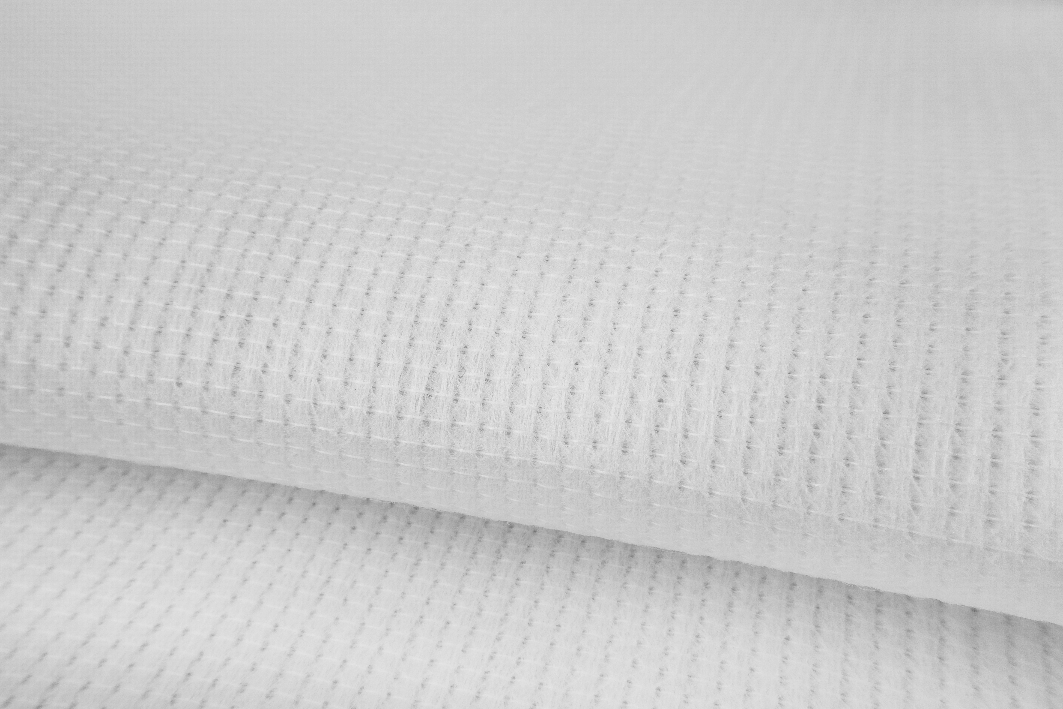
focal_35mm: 30
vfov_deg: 43.6
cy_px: 354
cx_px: 532
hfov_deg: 61.9
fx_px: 886
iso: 100
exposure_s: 1/5
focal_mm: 20
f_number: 20
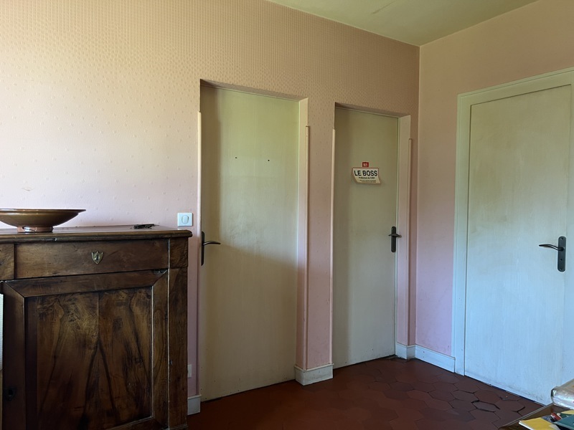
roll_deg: -0.7
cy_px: 215
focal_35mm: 26
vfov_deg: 53.1
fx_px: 431
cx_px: 287
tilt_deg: -1.3
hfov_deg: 67.3
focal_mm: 5.7
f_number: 1.5
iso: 200
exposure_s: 1/60
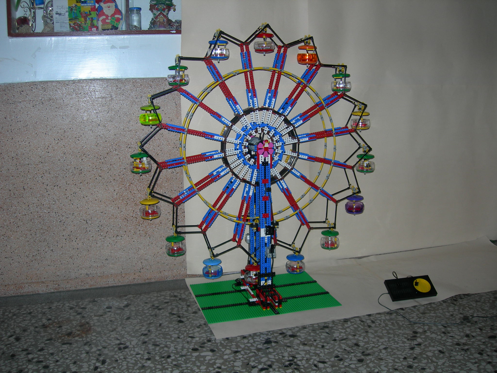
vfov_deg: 37.7
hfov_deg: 49.0
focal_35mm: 38
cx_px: 248
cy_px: 186
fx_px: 546
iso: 50
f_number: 2.8
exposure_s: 1/60.1
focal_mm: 7.8
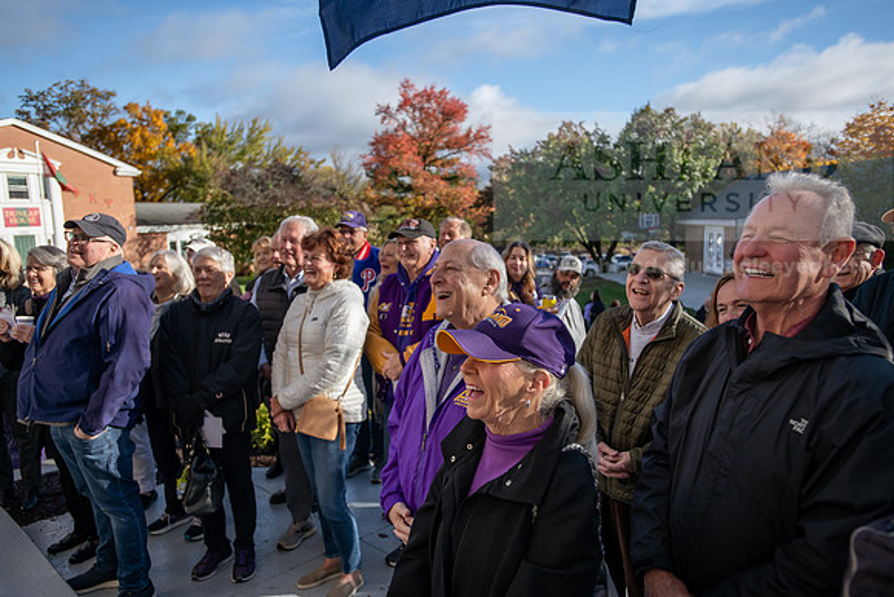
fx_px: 646
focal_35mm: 26
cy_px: 298
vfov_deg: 49.6
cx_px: 447
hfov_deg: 69.4
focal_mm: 26
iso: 80
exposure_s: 1/640
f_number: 3.5
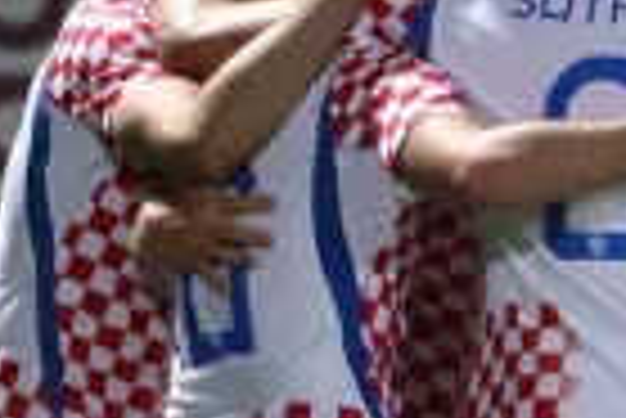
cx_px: 144
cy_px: 623
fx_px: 56938
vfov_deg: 0.4
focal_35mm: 3271
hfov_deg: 0.6
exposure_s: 1/1600
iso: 4000
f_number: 2.8
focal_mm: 400
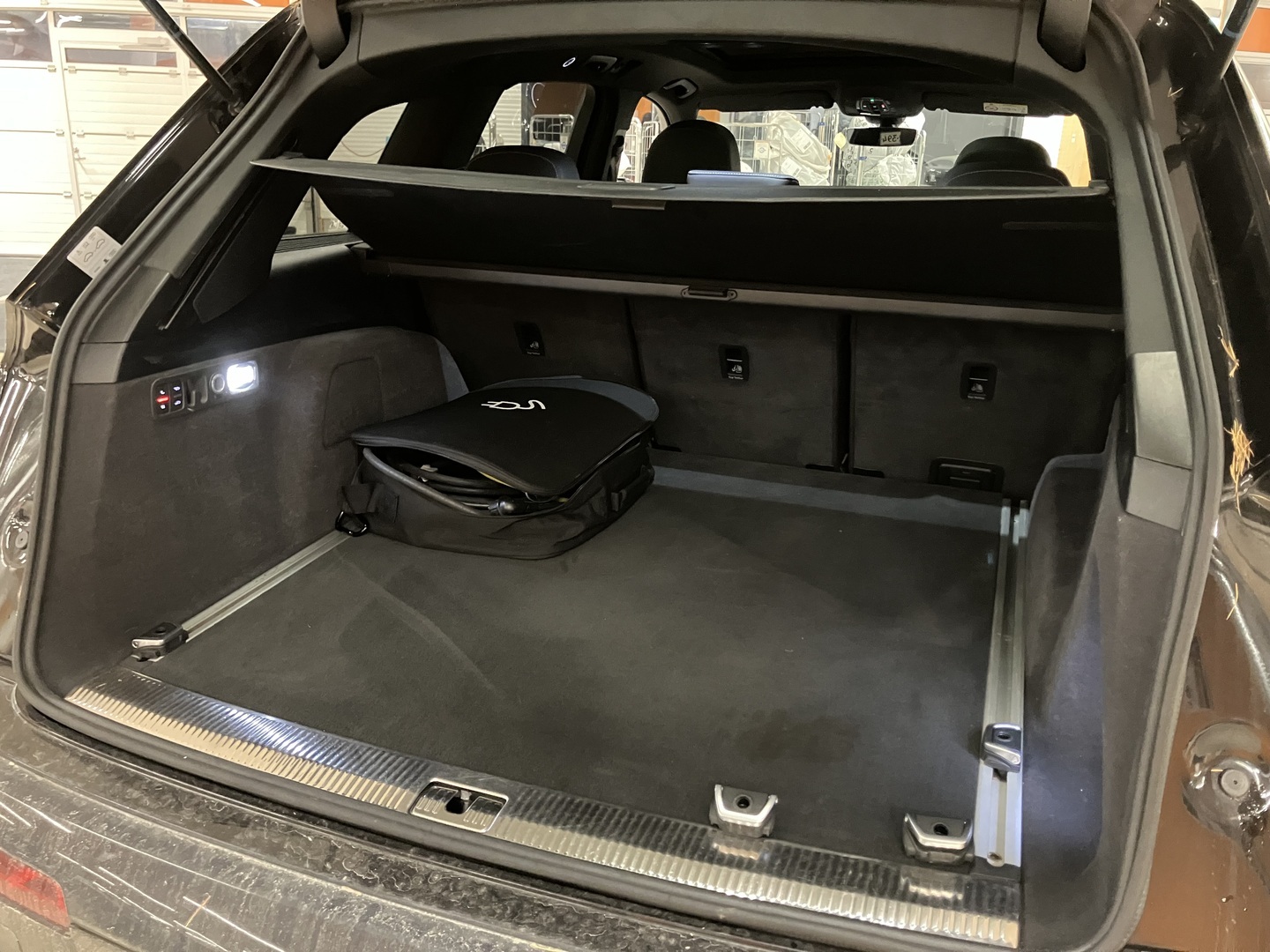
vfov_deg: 49.7
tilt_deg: -17.2
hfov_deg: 63.4
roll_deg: -2.4
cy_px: 476
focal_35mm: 28
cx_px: 635
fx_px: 1027
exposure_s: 1/20
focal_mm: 3.99
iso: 640
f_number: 1.8
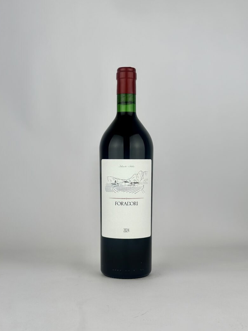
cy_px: 163
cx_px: 122
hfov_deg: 29.7
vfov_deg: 38.9
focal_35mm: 49
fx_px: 468
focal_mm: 6.86
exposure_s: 1/1357
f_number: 1.78
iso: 80
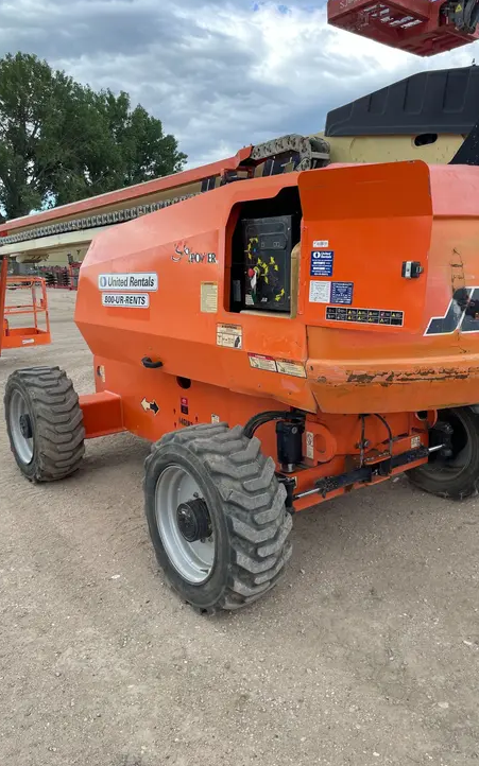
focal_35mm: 28
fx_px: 585
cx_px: 287
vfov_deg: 66.5
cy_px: 386
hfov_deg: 44.3
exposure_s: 1/584
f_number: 1.6
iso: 32
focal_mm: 4.2
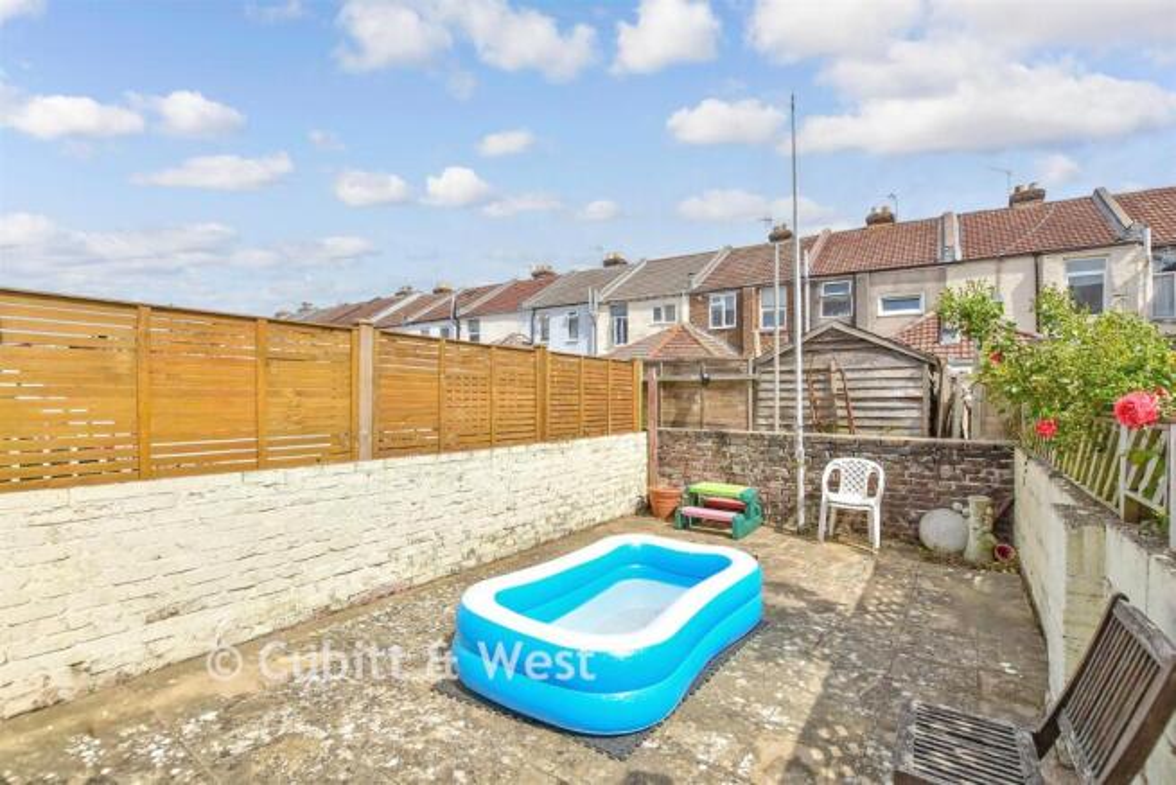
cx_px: 588
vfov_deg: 77.4
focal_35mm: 15
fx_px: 490
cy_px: 392
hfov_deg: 100.4
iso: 320
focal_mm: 10
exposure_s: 1/1000
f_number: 8
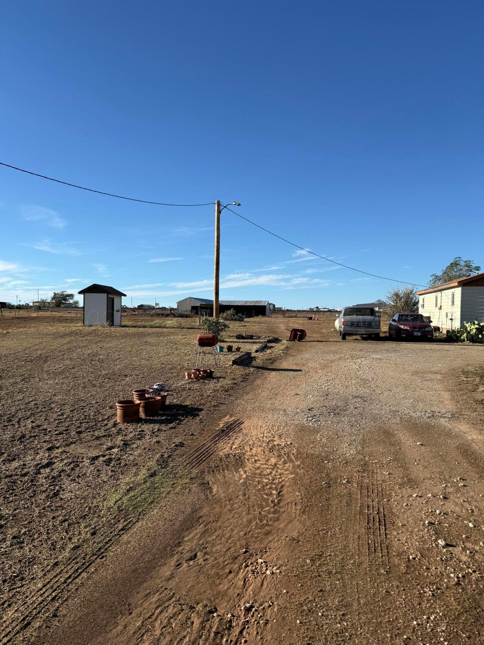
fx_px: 447
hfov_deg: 56.8
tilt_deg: -1.7
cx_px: 242
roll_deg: -0.7
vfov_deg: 71.6
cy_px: 322
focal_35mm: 24
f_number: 1.78
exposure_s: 1/4405
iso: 80
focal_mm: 6.76
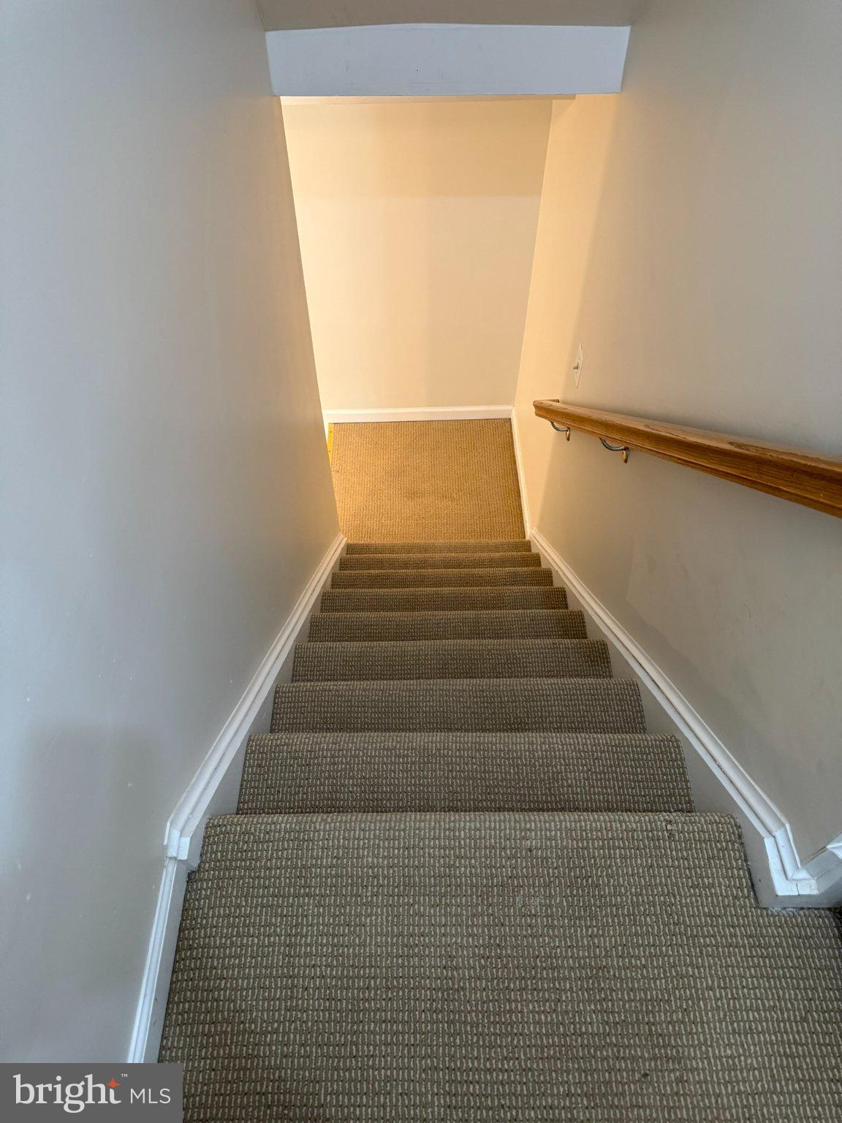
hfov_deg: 56.8
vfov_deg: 71.6
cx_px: 421
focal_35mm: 24
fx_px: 778
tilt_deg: -52.8
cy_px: 562
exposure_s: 1/60
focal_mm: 6.76
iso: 320
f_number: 1.78
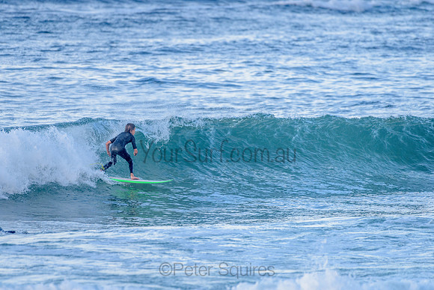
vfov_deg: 2.2
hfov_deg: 3.4
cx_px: 168
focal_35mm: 613
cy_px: 155
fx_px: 7391
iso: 450
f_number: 5.6
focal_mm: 500
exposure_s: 1/1250
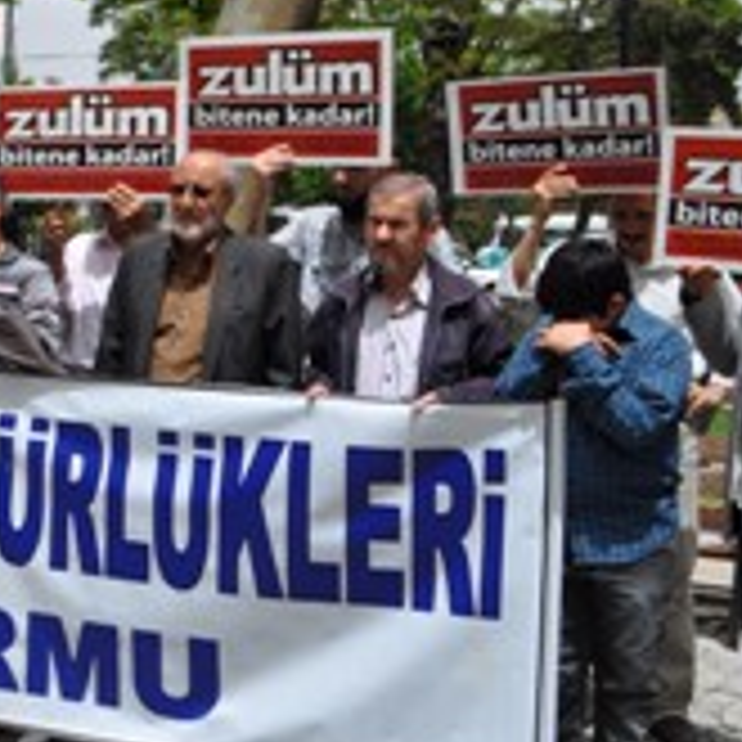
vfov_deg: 24.9
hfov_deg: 22.9
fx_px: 1673
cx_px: -153
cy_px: 243
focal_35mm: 69
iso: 200
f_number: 10
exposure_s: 1/400
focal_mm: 20
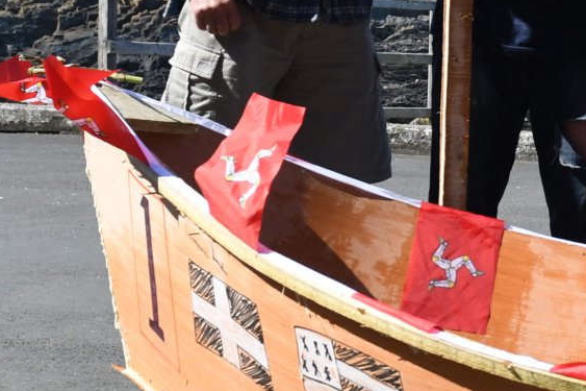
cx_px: 829
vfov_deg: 10.4
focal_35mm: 131
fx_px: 2132
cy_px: 57
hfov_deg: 14.7
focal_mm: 24
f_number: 5
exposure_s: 1/3200
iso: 800
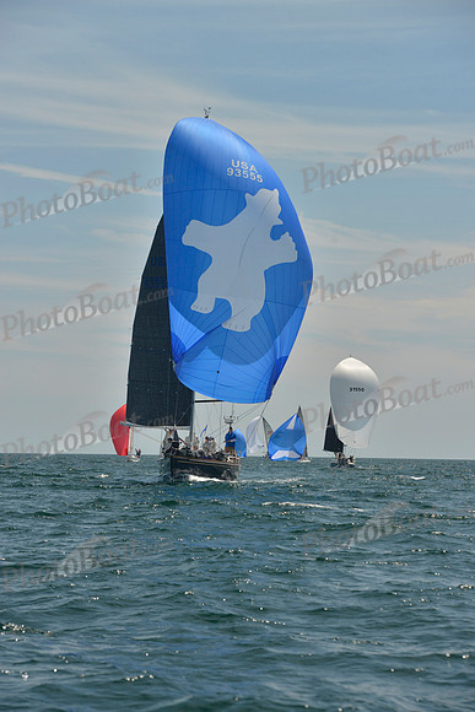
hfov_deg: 12.2
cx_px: 238
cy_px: 356
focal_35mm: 112
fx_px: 2215
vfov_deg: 18.3
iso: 400
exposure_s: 1/800
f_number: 8
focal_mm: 112
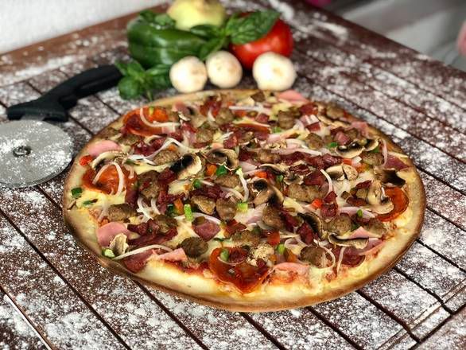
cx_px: 233
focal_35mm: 52
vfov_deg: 28.1
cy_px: 175
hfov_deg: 36.8
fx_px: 700
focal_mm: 6
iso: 16
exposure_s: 1/68
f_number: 2.4
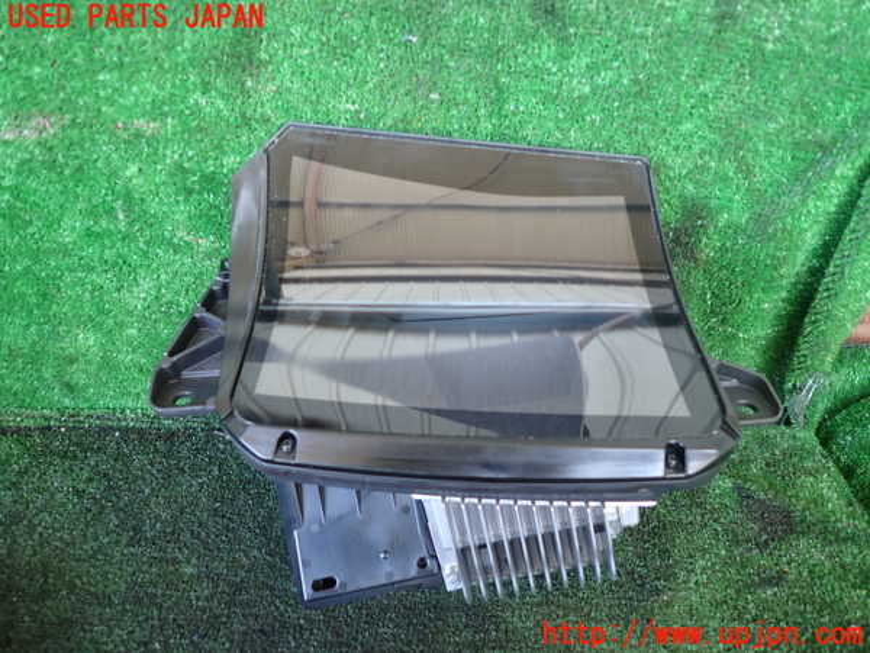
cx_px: 435
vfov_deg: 54.9
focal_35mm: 25
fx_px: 628
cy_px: 326
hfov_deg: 69.4
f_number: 2
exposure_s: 1/40
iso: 200
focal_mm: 4.5
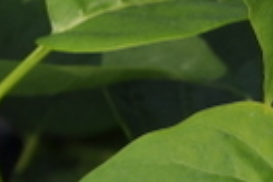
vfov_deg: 2.0
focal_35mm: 680
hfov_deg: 3.0
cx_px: 778
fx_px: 5156
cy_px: 298
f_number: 10
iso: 200
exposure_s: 1/400
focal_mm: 75
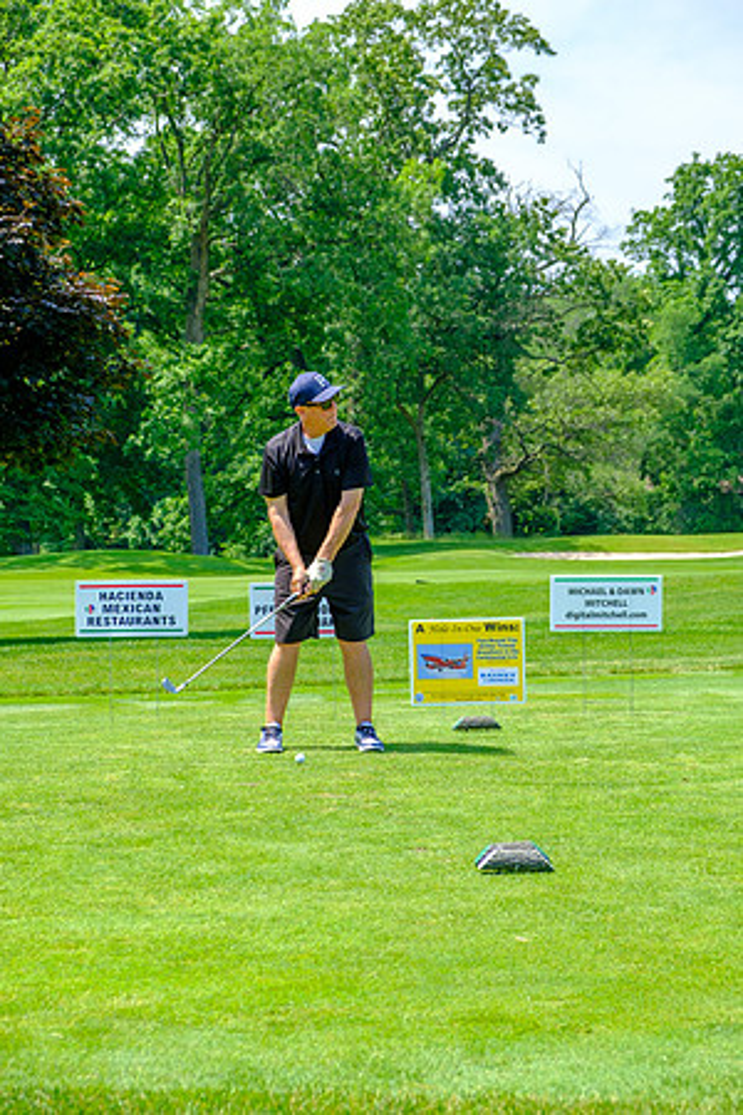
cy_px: 558
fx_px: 2353
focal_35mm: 76
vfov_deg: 26.7
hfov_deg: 17.9
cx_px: 372
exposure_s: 1/500
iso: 200
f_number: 5
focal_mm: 50.5
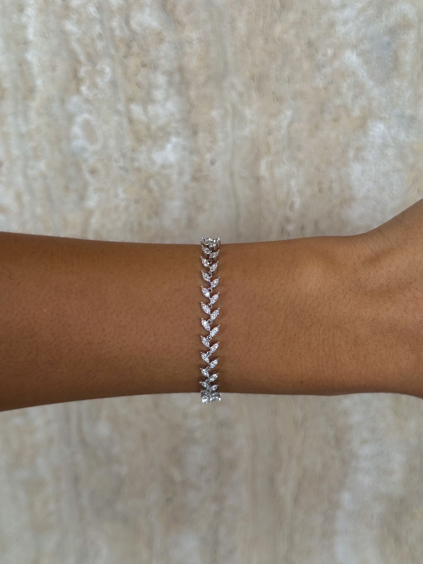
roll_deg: +0.8
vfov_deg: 39.7
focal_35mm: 48
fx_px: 782
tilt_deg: -17.6
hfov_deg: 30.3
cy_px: 282
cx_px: 212
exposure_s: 1/70
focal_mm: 6.86
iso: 100
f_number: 1.78
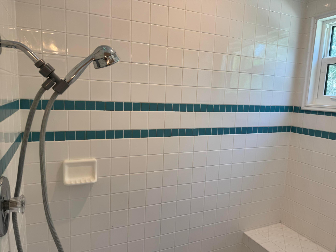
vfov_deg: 54.9
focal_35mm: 25
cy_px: 131
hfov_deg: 69.4
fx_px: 243
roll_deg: -2.2
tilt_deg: -5.9
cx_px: 171
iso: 80
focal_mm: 6.76
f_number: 1.78
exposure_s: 1/120
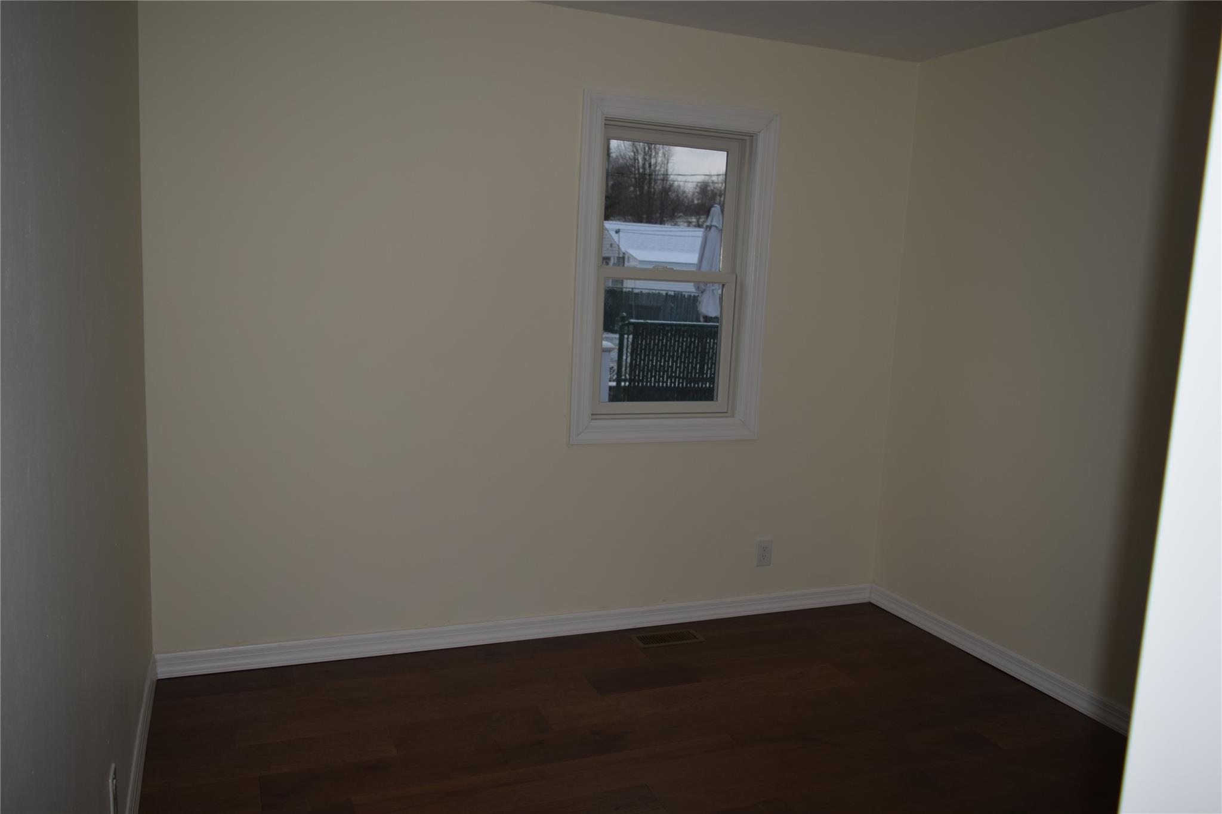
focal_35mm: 27
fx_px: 916
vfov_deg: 47.9
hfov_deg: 67.4
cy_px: 407
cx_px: 611
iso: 100
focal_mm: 18
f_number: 3.5
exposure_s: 1/200
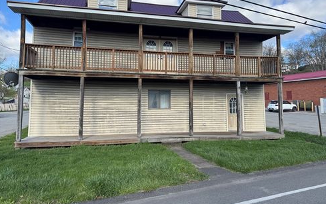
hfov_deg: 70.4
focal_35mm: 26
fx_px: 231
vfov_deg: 47.5
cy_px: 86
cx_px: 163
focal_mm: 6.76
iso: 80
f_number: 1.78
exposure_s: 1/1721
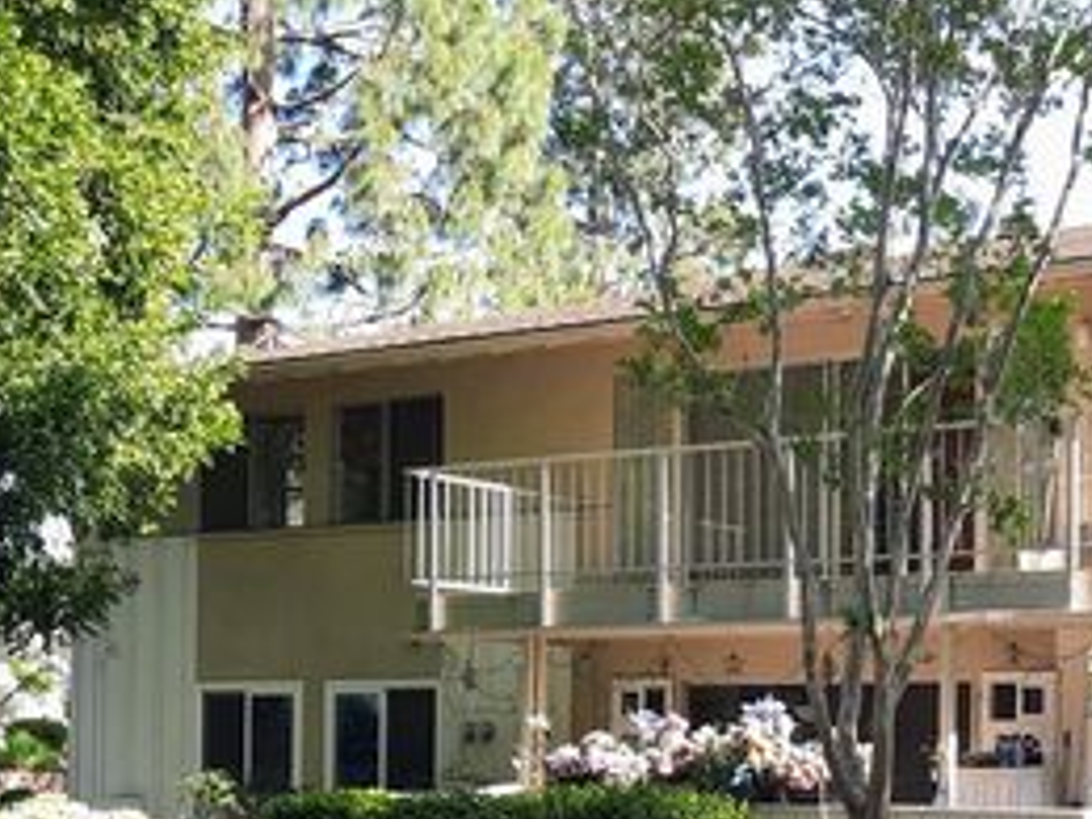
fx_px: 1514
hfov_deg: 37.0
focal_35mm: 48
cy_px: 708
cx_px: 991
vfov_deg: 29.3
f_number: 2
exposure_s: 1/155
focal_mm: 4.6
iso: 64
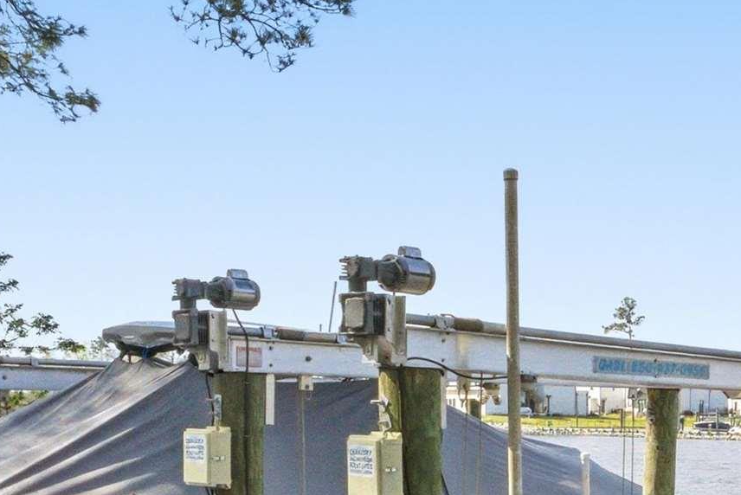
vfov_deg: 21.4
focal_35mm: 61
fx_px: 1256
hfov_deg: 31.8
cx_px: 614
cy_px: 513
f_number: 22
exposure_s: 1/8000
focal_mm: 17
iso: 12800
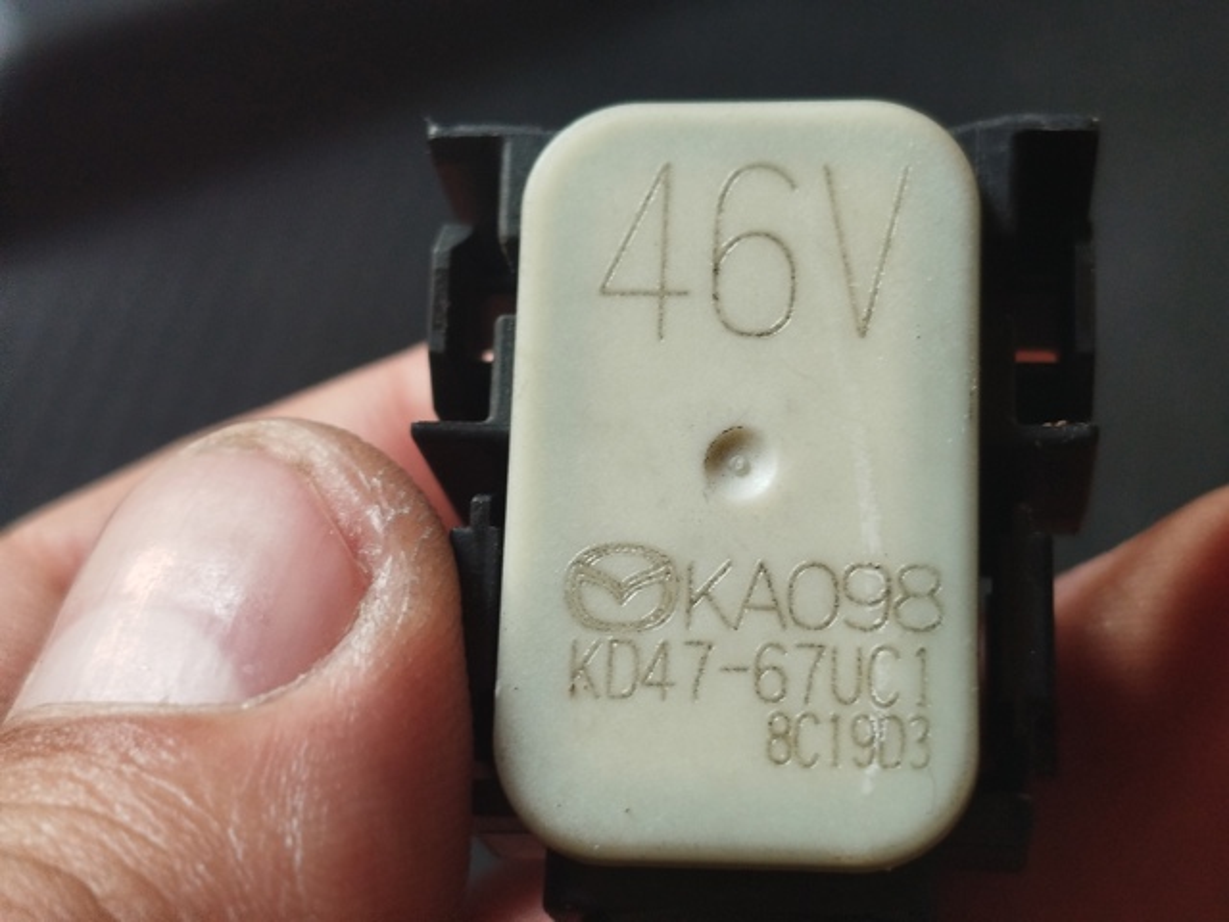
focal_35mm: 72
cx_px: 614
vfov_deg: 20.4
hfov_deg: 27.0
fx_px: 2556
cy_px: 461
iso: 160
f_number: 1.7
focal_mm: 5.31
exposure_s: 1/33
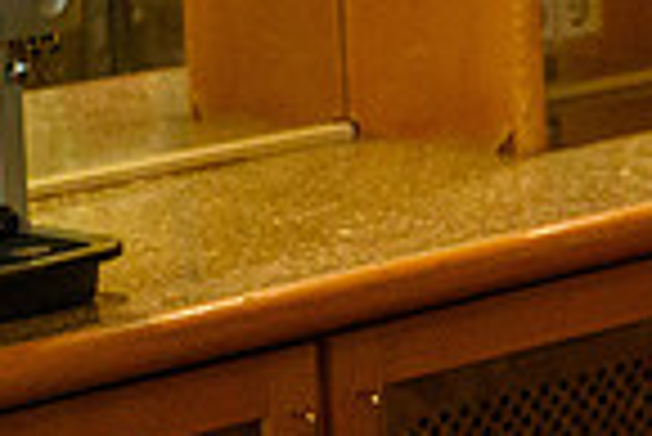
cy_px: -172
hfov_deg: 8.9
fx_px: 3934
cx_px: 1371
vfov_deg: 6.3
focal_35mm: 217
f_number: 2.8
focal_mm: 41
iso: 4000
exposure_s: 1/400
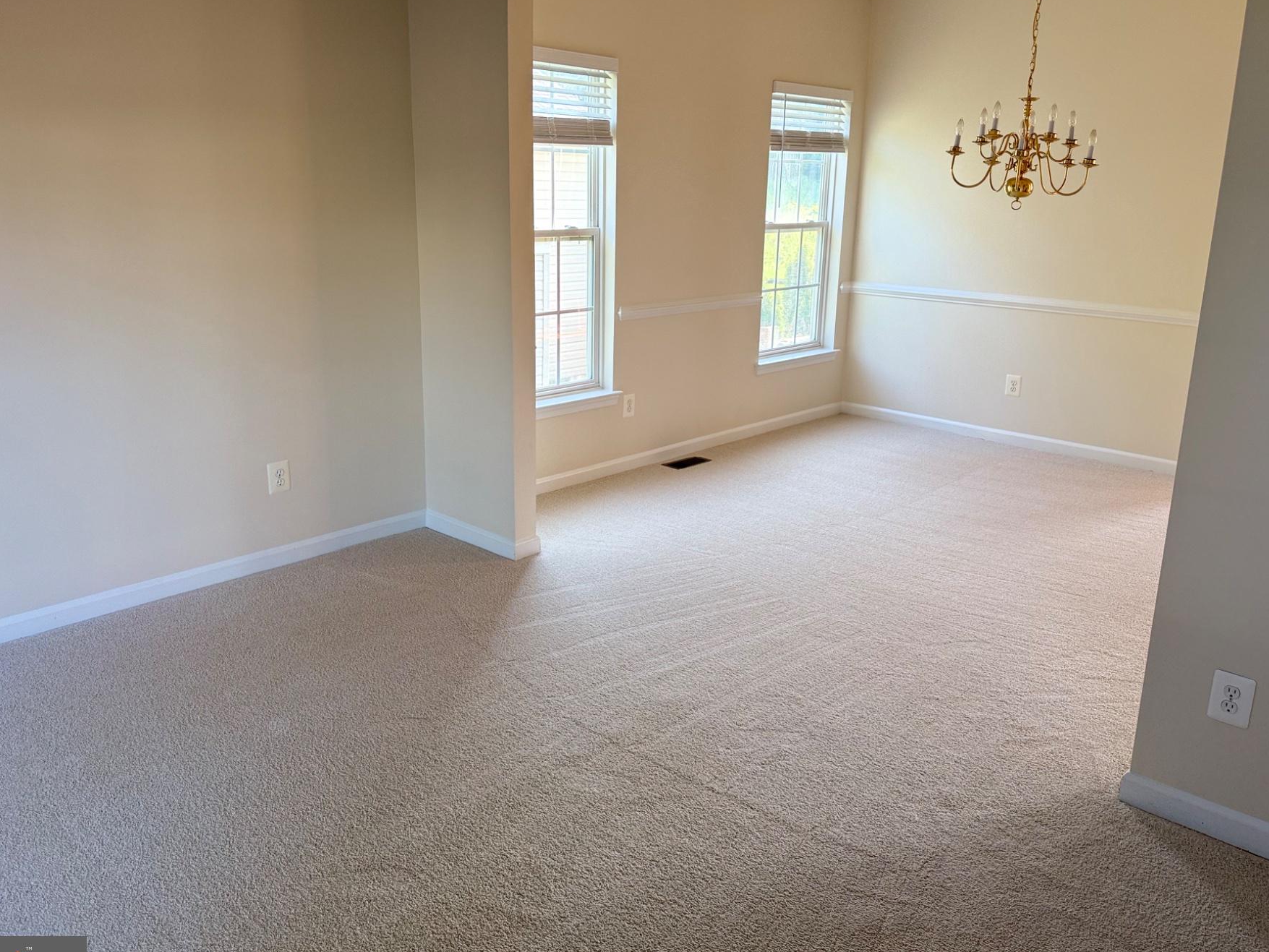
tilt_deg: -12.4
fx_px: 1027
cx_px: 646
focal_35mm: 28
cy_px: 440
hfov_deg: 63.4
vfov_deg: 49.7
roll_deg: -1.1
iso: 100
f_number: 1.78
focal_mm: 6.76
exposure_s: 1/214
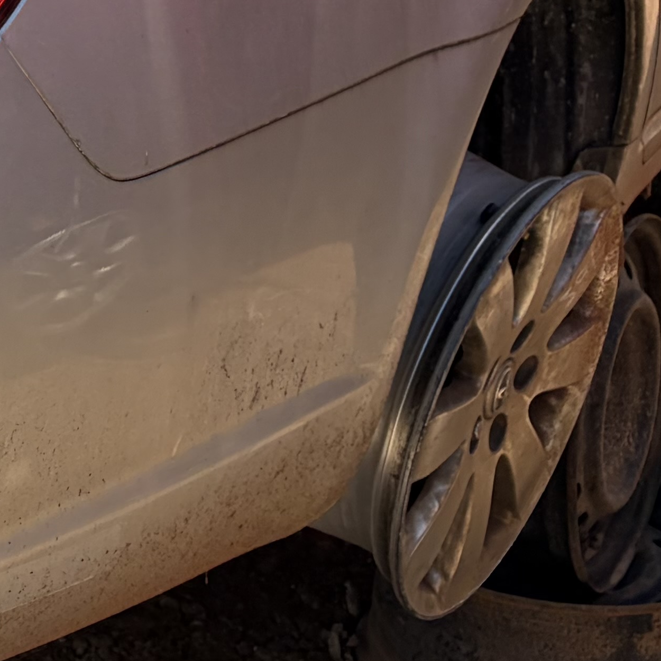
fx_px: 2268
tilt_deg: -10.0
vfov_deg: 15.7
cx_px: -311
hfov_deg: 15.4
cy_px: -213
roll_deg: +2.3
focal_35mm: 105
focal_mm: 5.96
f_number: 1.6
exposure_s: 1/4065
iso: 64
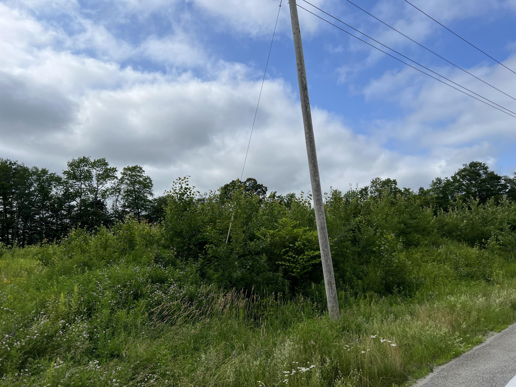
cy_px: 194
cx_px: 258
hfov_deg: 67.3
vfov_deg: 53.1
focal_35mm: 26
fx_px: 388
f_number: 1.5
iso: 50
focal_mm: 5.7
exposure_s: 1/6993
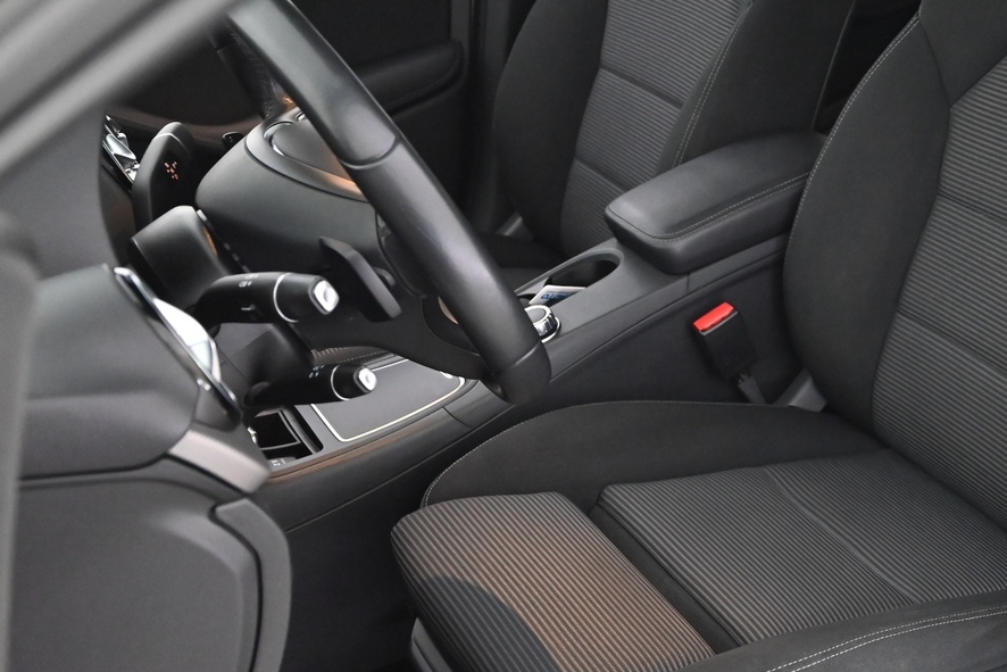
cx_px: 842
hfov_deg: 35.9
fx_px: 1483
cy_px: 346
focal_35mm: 53
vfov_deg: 25.5
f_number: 4.5
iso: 5600
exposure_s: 1/60
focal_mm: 29
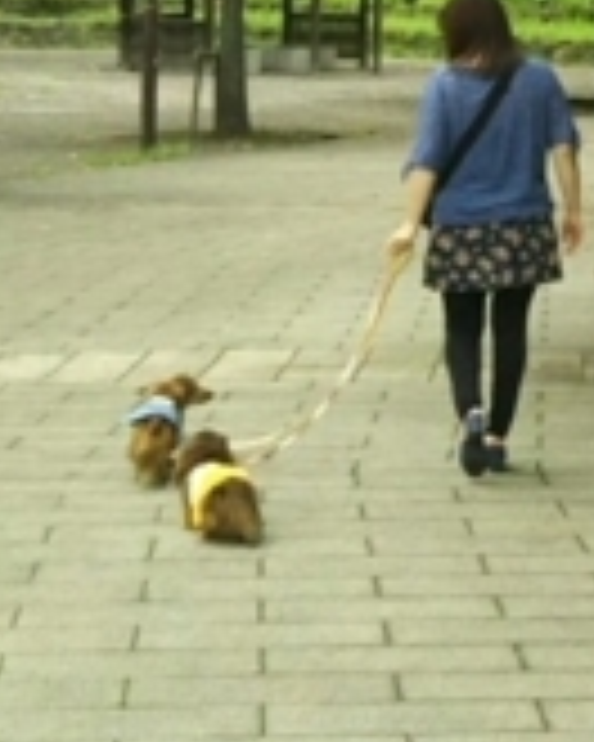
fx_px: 3120
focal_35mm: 142
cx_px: 824
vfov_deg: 13.2
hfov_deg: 10.6
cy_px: -126
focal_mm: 4
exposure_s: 1/120
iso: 125
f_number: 2.2
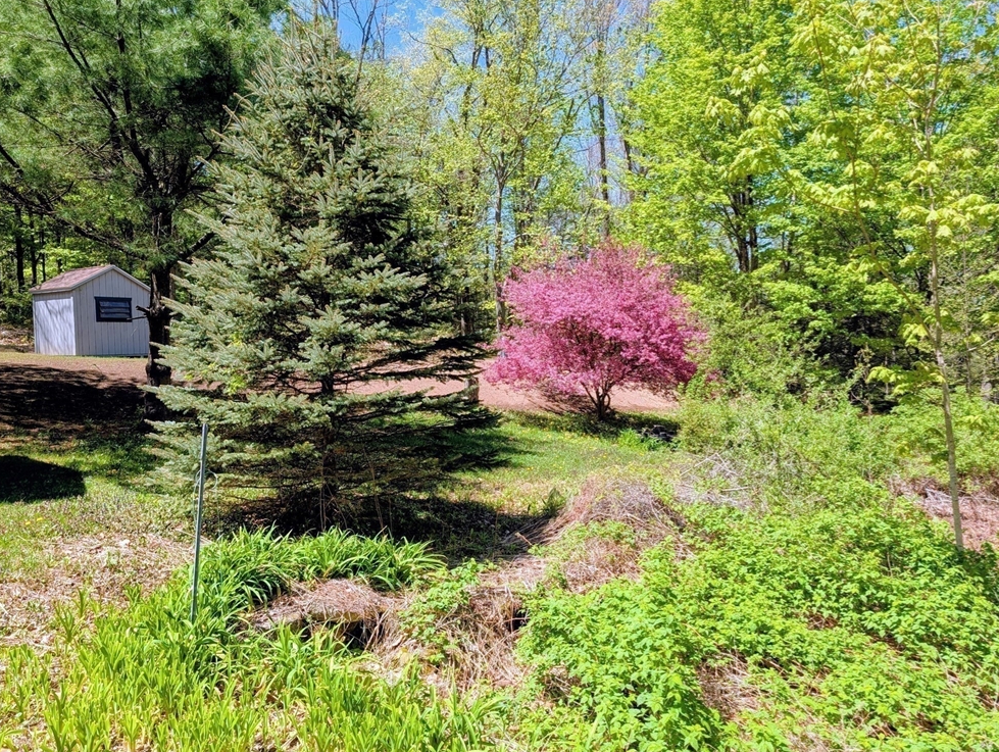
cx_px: 513
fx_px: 722
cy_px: 370
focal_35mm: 25
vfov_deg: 55.0
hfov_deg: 69.3
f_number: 1.68
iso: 19
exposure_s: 1/499
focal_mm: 6.9
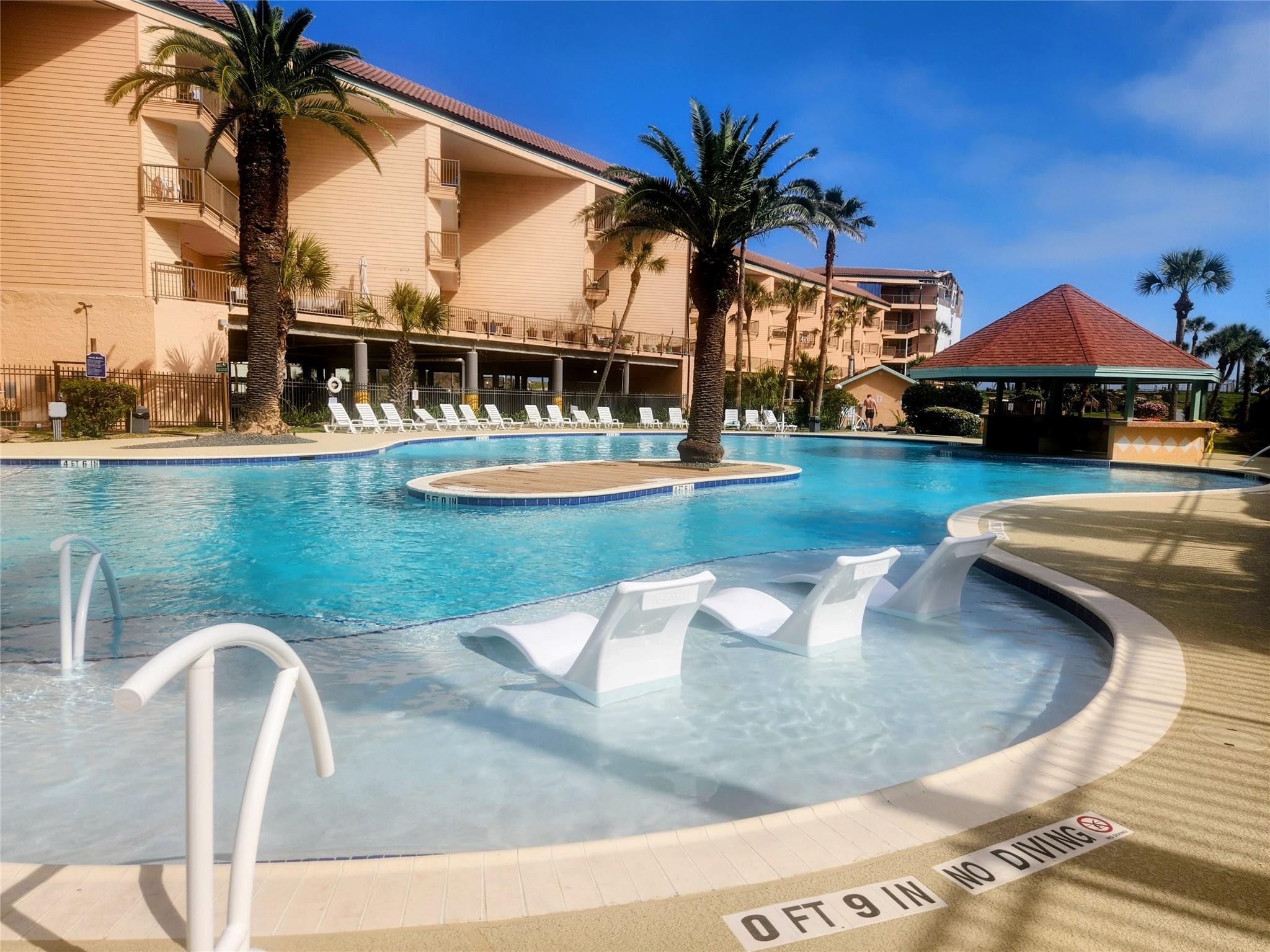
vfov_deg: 58.9
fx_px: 844
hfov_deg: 73.9
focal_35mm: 23
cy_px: 476
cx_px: 635
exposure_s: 1/2745
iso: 20
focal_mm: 5.4
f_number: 1.8
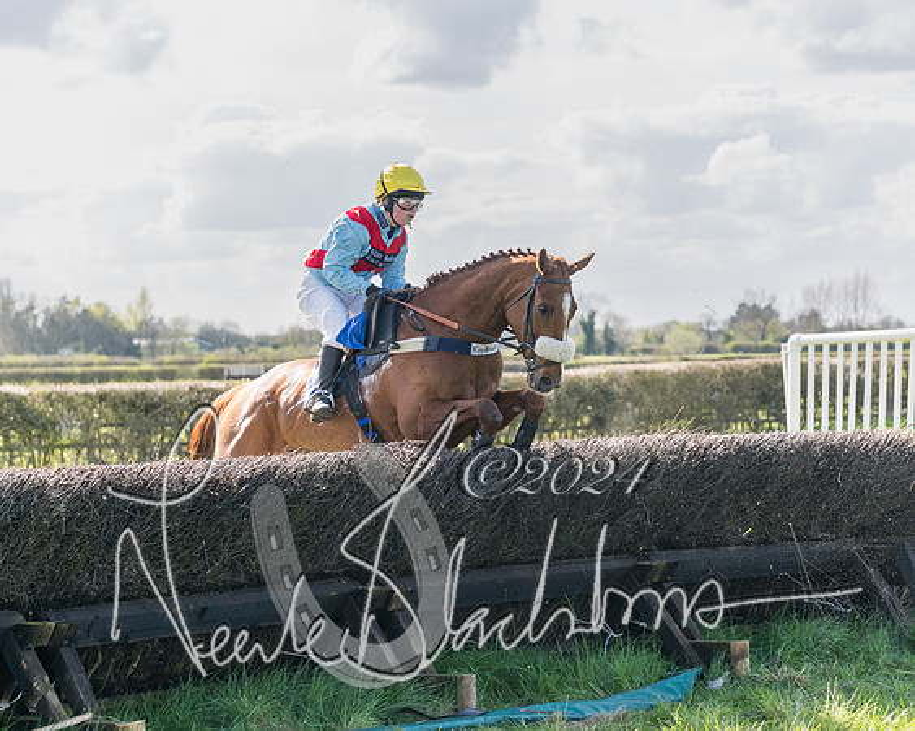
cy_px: 328
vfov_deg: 15.4
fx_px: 2696
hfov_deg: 19.3
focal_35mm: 100
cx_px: 483
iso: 400
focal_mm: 70
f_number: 4
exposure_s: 1/2000
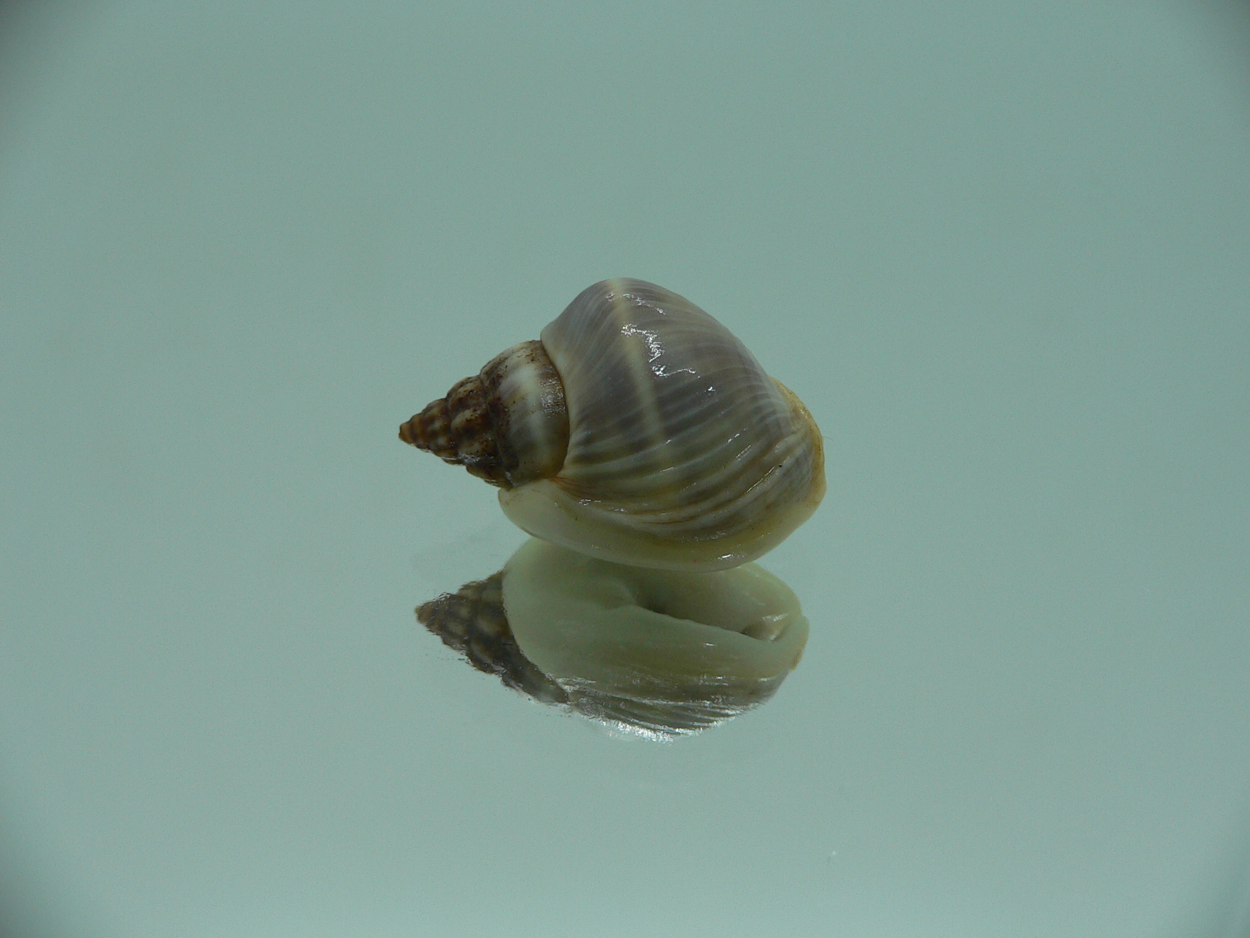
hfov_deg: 52.6
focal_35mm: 35
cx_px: 625
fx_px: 1264
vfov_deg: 40.7
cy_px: 469
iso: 80
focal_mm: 4.6
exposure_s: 1/80
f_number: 2.8
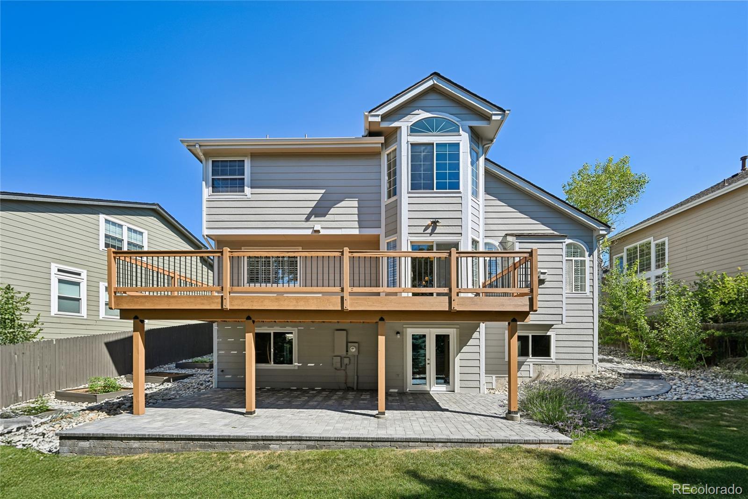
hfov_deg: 104.3
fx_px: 291
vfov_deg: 81.2
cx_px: 374
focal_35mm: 14
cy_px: 250
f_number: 10
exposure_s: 1/100
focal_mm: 14
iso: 64
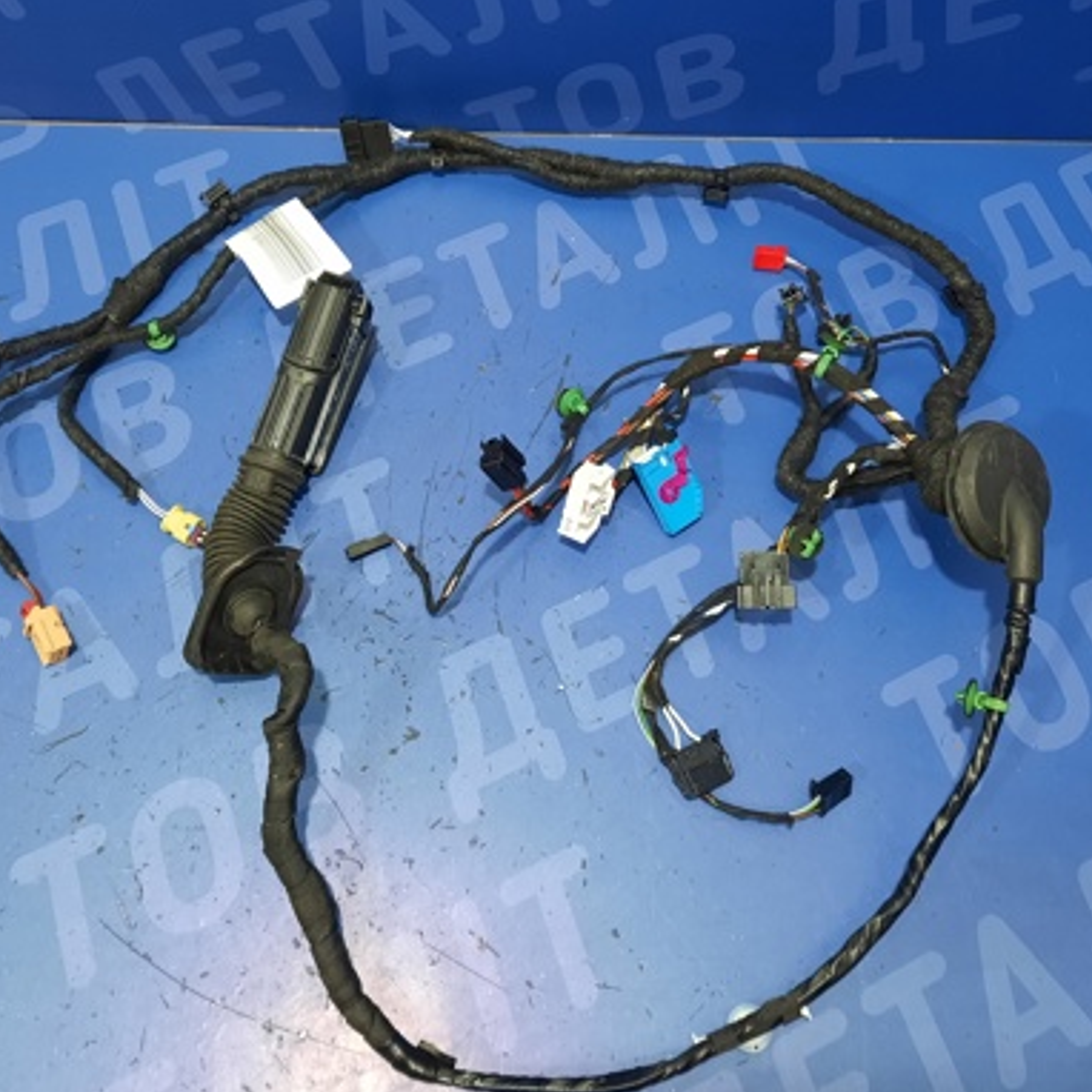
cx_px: 497
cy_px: 475
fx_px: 1321
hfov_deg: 44.9
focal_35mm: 37
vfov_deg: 44.8
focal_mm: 4.6
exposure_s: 1/33
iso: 320
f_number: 2
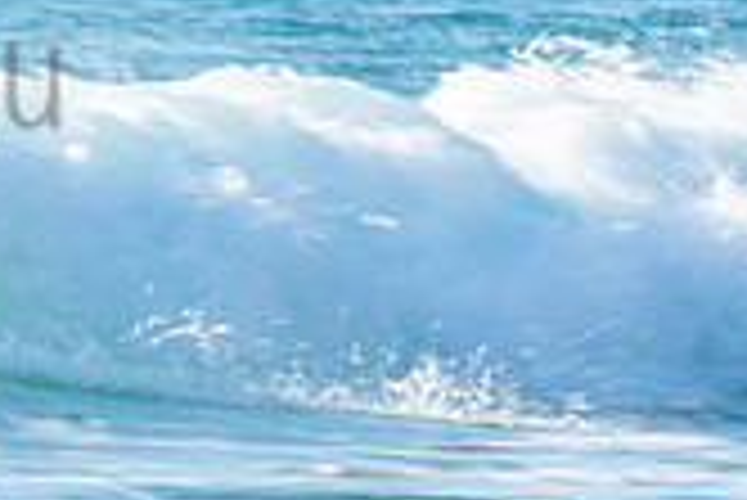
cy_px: 25
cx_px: -414
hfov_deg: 1.0
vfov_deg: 0.7
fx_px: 43508
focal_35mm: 2095
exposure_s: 1/30
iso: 100
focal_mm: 400
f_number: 18
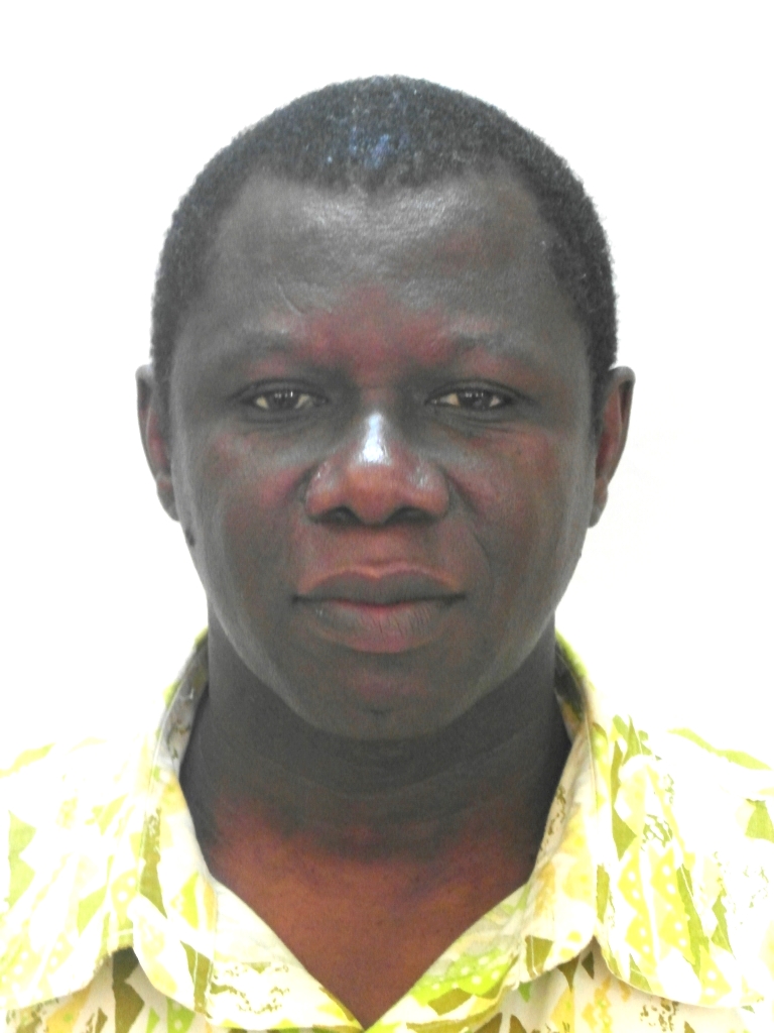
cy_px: 516
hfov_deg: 15.9
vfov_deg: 21.1
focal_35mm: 93
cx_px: 387
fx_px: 2773
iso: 800
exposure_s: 1/15
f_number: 3.9
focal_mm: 16.5
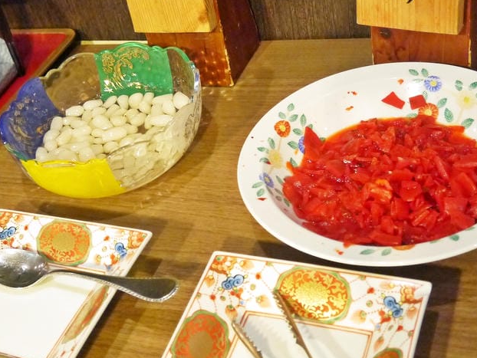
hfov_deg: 35.5
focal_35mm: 54
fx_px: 744
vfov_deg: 27.0
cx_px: 200
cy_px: 141
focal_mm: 14
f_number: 3.5
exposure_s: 1/125
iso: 1600
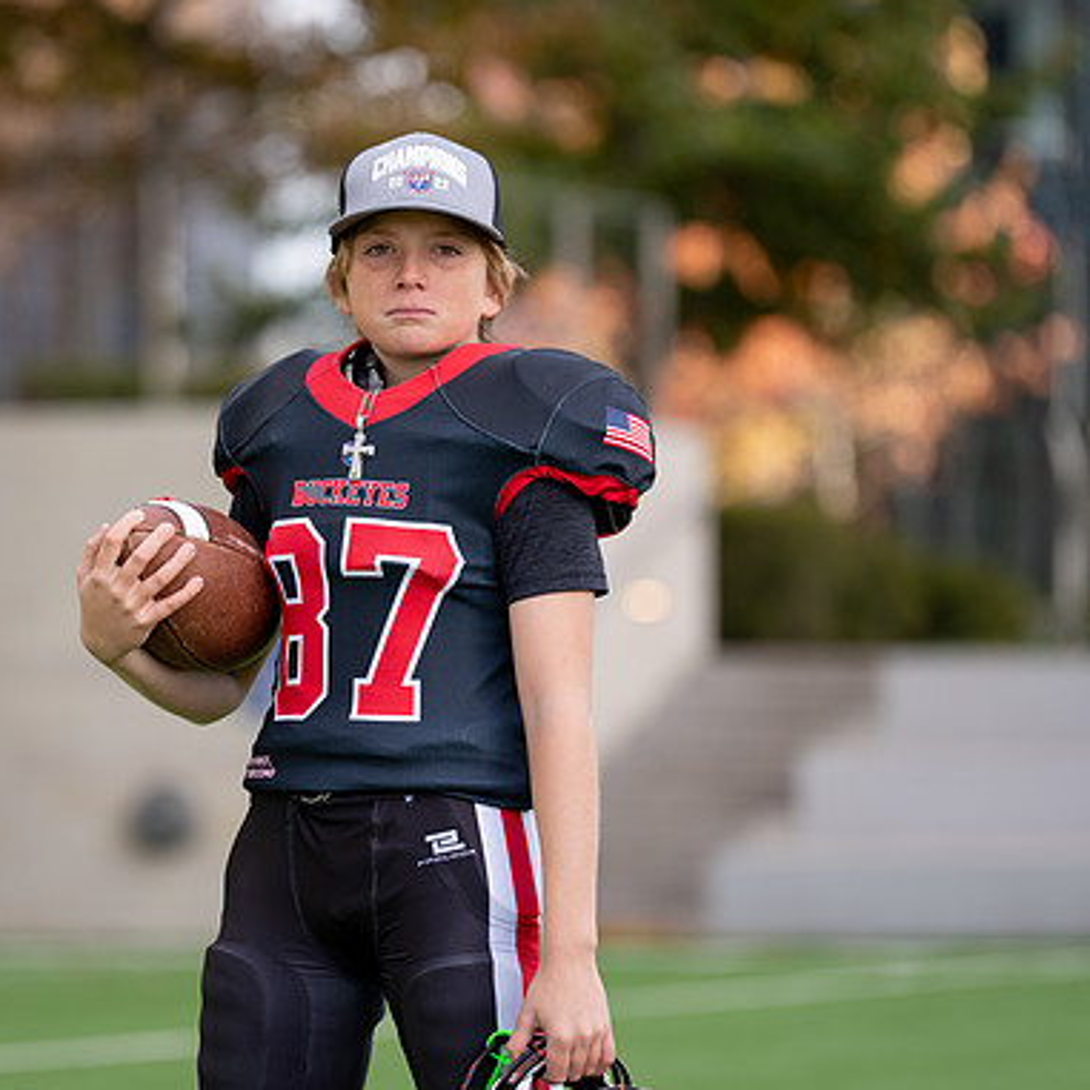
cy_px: 518
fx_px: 7980
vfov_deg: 7.8
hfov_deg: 7.8
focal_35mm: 224
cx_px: 370
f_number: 2.8
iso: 100
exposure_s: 1/320
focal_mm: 156
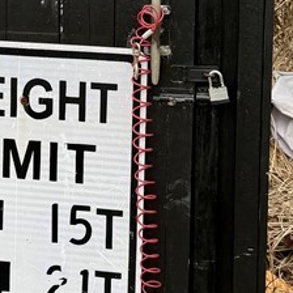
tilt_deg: -10.2
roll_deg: -1.1
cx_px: 76
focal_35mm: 97
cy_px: -39
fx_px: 929
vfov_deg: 17.3
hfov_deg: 17.8
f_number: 1.78
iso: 100
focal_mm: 6.76
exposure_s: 1/992
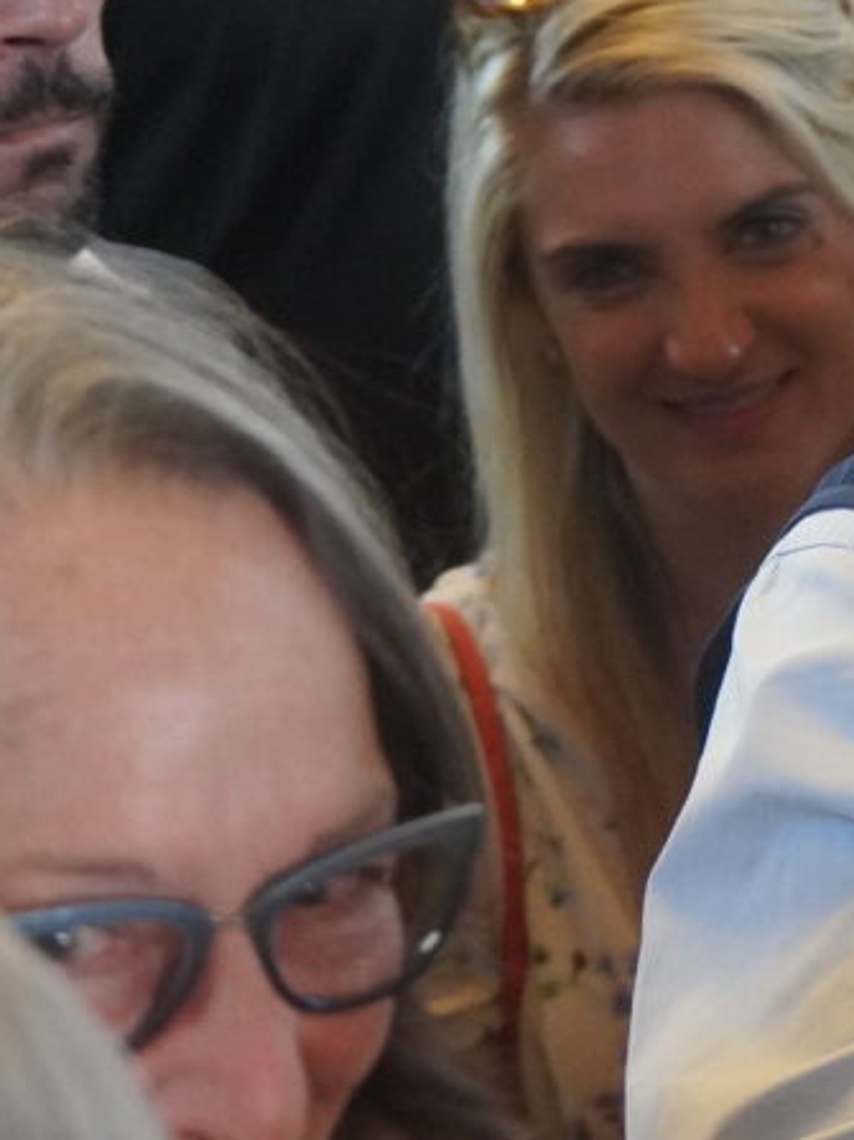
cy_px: 372
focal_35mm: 178
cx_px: 902
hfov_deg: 8.3
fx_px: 5858
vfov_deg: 11.1
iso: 6400
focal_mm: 46
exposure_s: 1/80
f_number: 4
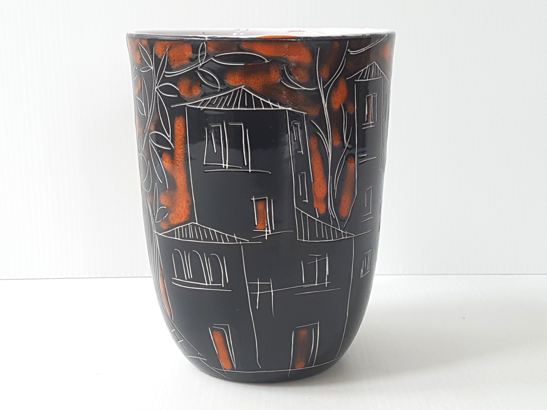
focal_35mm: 26
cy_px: 205
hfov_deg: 67.3
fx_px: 411
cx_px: 274
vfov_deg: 53.1
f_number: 1.7
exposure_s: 1/100
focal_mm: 4.2
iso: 100
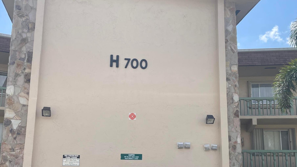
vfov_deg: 26.4
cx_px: 152
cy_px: 113
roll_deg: -0.1
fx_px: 354
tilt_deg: +11.9
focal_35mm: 45
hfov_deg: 45.5
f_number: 1.6
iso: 32
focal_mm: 4.2
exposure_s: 1/3509
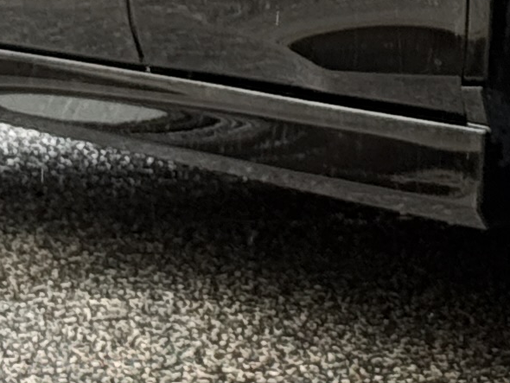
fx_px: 4834
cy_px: -511
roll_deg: +0.8
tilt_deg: +1.3
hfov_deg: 5.9
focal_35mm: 328
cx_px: 1057
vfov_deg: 4.4
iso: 100
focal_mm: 6.76
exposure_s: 1/549
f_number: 1.78
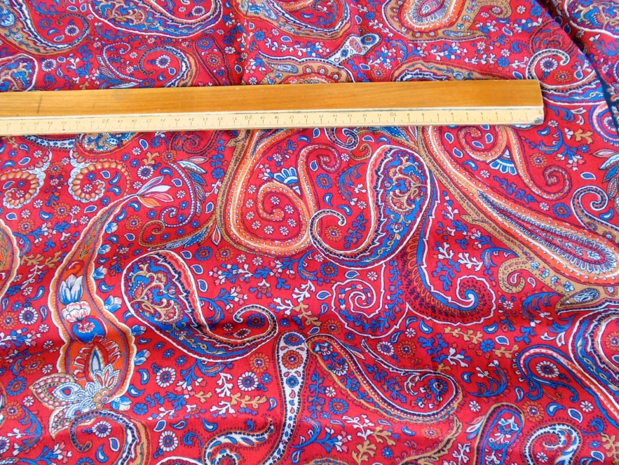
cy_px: 232
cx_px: 310
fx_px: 465
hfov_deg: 67.3
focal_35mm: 26
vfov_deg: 53.1
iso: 100
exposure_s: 1/30
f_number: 3.2
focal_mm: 4.6
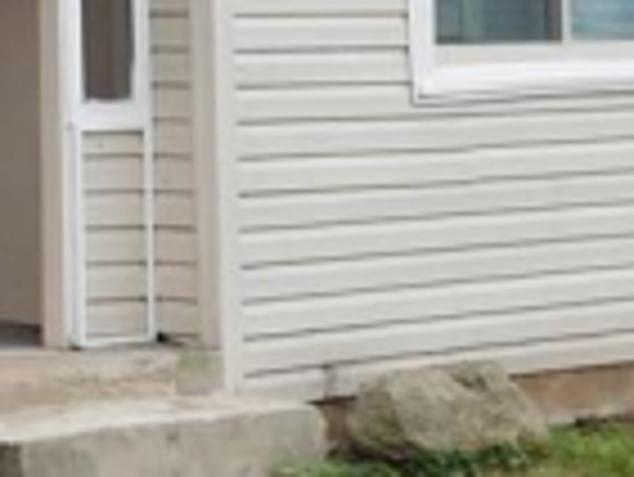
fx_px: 3116
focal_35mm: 170
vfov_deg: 8.4
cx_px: -528
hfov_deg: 10.8
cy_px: -356
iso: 125
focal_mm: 6.3
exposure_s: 1/200
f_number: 3.5
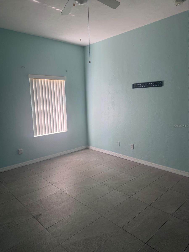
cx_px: 94
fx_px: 175
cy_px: 126
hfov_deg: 56.8
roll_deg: +0.9
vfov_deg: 71.6
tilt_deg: -10.0
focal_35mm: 24
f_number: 1.78
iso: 125
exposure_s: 1/121
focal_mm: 6.76
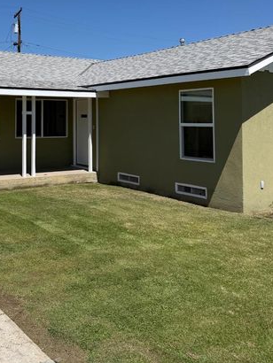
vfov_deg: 46.4
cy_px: 99
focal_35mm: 39
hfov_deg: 35.8
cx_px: 59
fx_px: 410
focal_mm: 6.76
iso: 80
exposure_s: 1/6711
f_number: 1.78
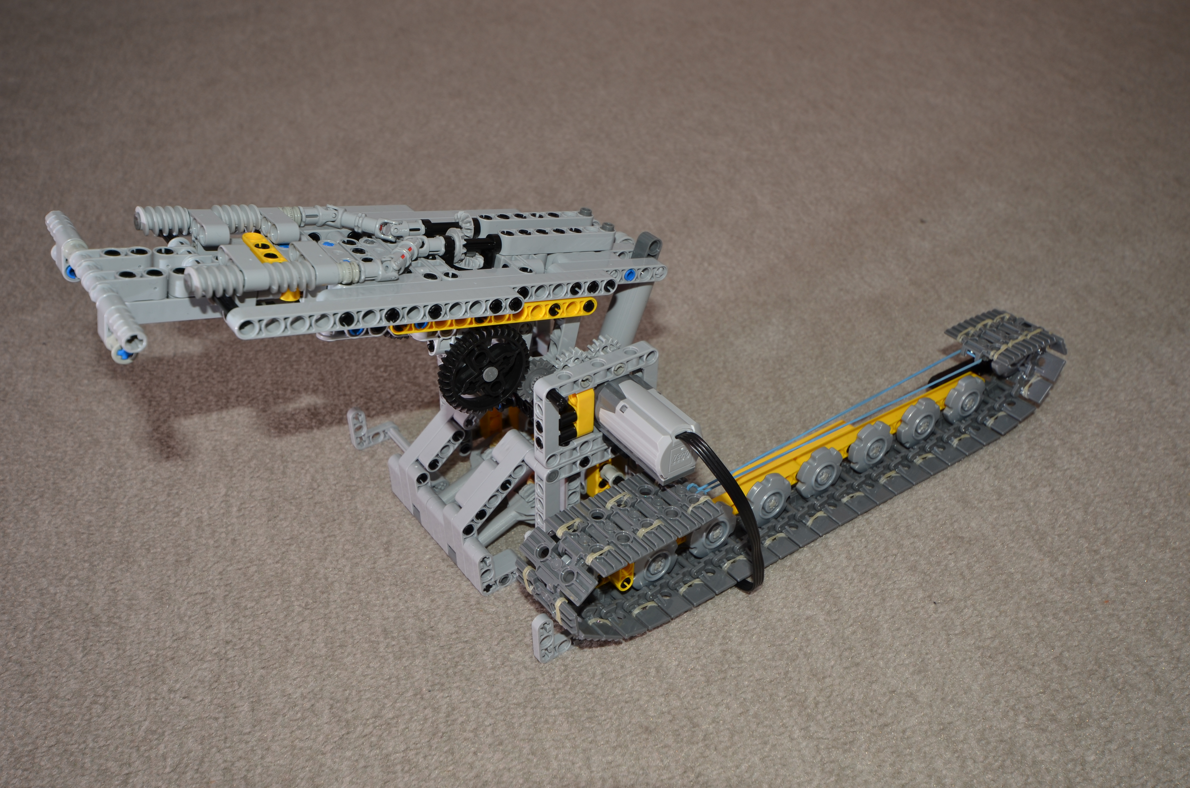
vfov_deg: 39.8
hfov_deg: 57.3
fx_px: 1089
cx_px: 595
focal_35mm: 33
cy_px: 394
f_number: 7.1
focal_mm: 22
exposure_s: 1/60
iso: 100
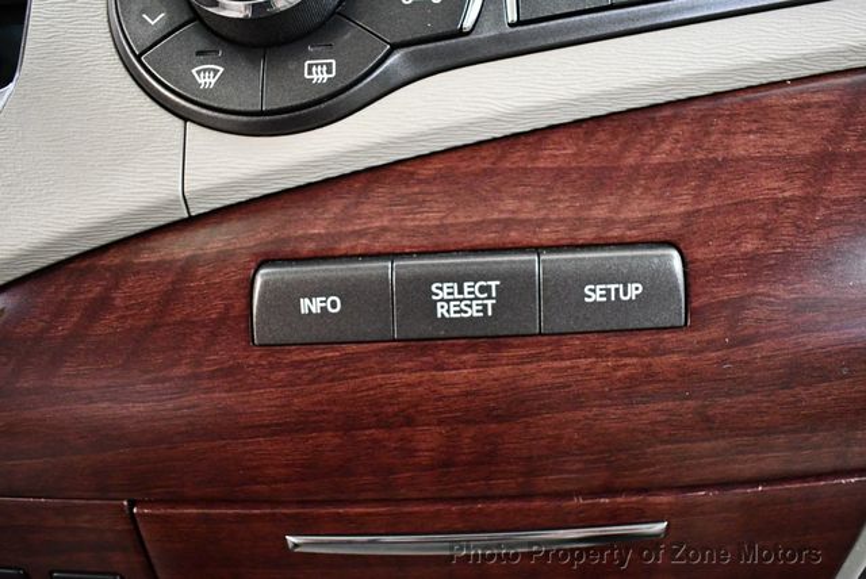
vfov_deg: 36.9
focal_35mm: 36
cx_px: 433
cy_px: 290
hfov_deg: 53.1
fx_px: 867
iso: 3600
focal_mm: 18
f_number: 3.5
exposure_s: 1/60
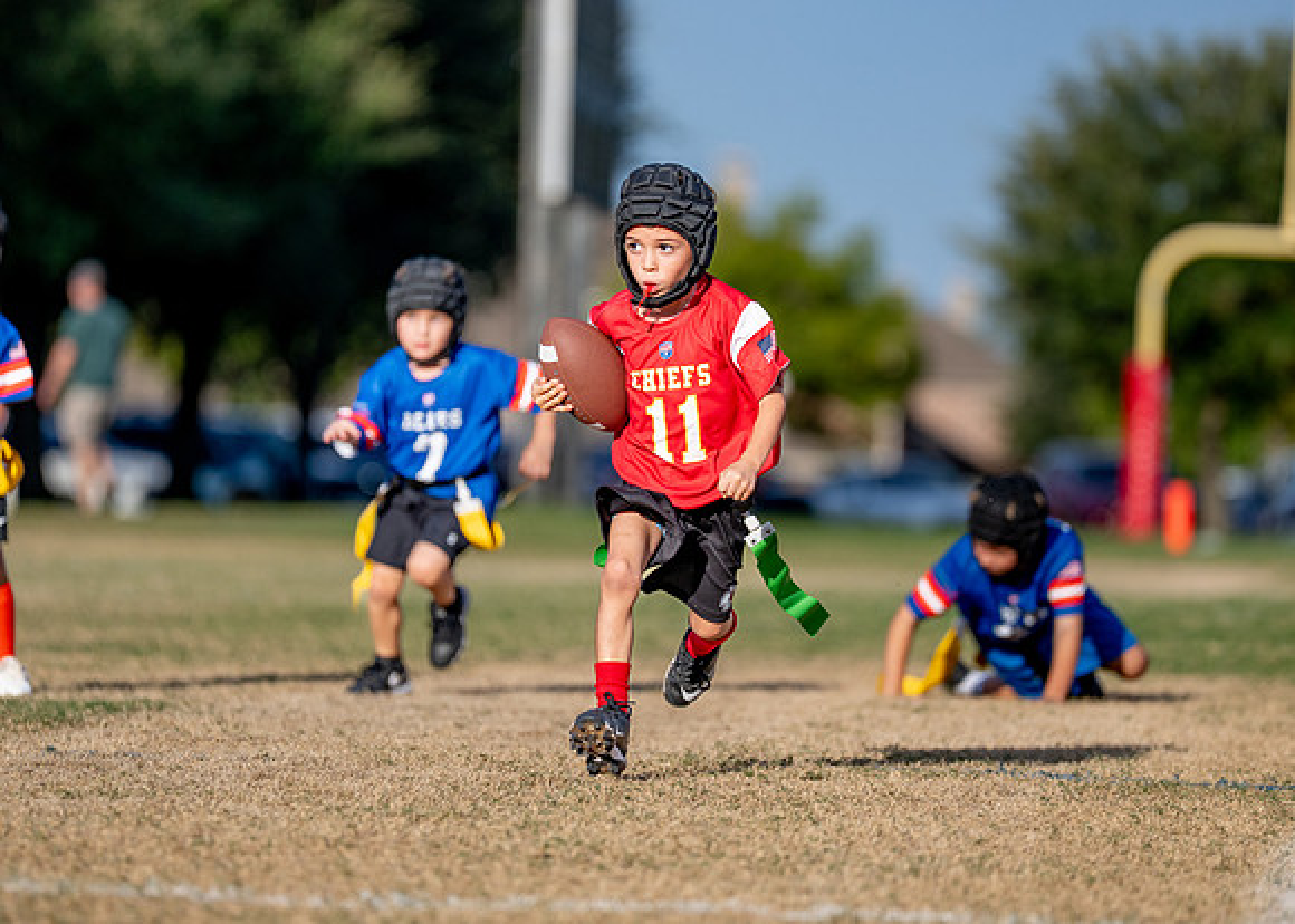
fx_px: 10296
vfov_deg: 5.1
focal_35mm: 280
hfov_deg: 7.2
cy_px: 457
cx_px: 664
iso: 250
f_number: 2.8
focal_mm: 200
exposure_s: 1/5000
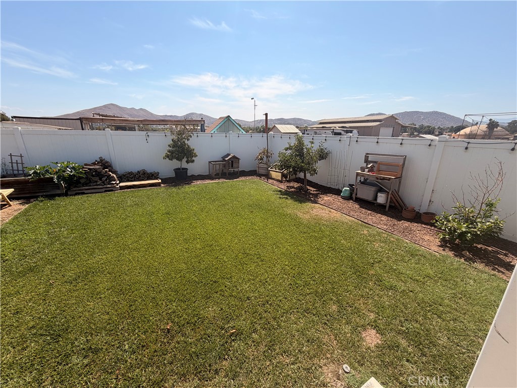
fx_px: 209
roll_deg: -1.3
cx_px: 258
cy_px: 194
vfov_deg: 85.7
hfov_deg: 102.1
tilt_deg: -19.8
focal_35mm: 14
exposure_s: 1/1017
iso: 20
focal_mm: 2.22
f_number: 2.2
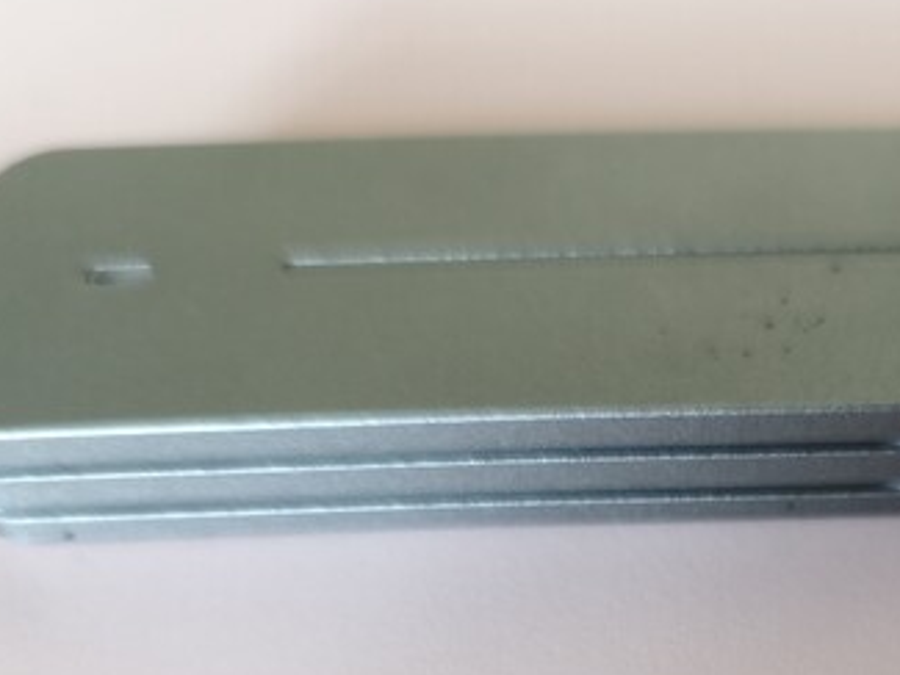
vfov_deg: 26.7
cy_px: 705
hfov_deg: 35.4
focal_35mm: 51
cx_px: 803
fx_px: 1326
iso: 500
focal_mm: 6.45
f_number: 1.62
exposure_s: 1/60
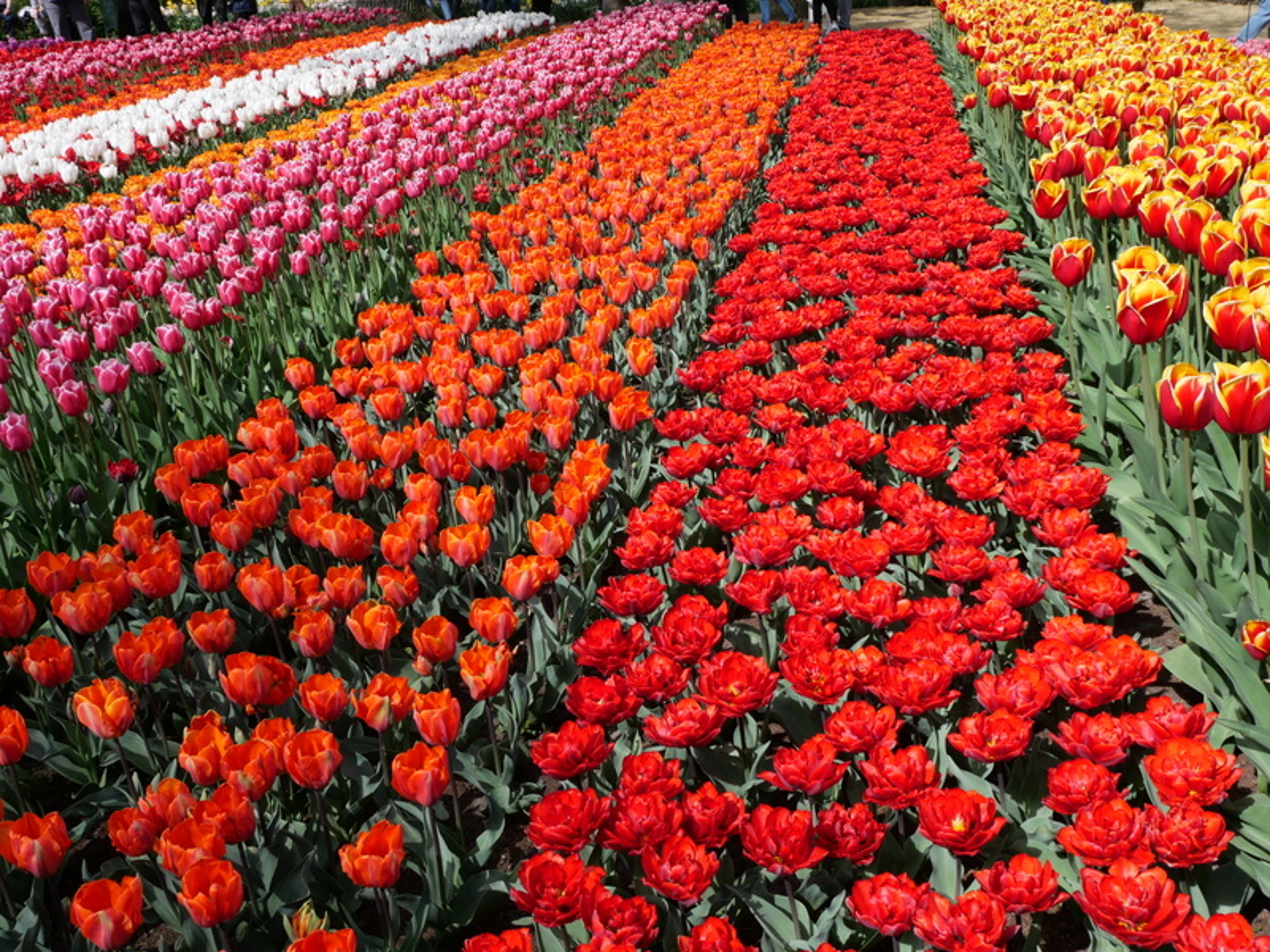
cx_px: 635
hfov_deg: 54.0
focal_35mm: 34
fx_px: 1247
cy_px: 476
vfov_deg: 41.8
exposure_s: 1/320
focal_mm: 17
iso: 200
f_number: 8
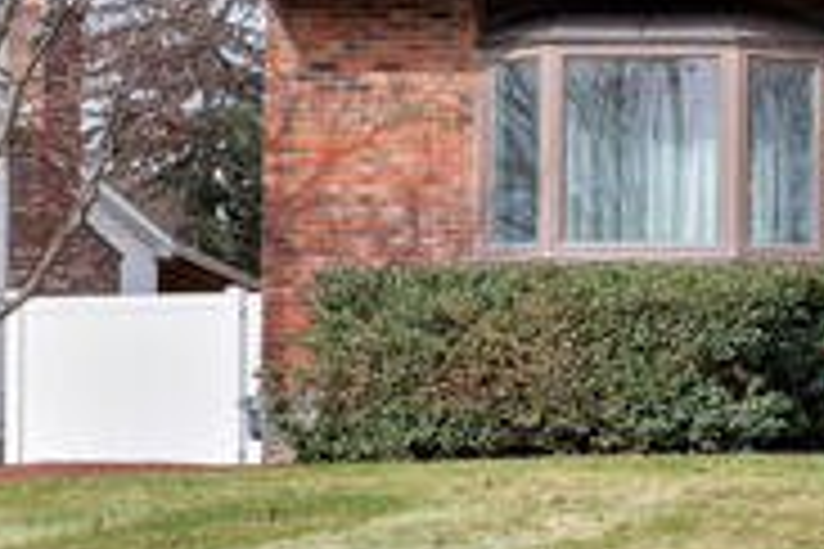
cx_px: 1306
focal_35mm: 95
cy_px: 68
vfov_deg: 14.3
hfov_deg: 18.5
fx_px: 2174
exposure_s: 1/4000
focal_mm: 29
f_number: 4
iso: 320
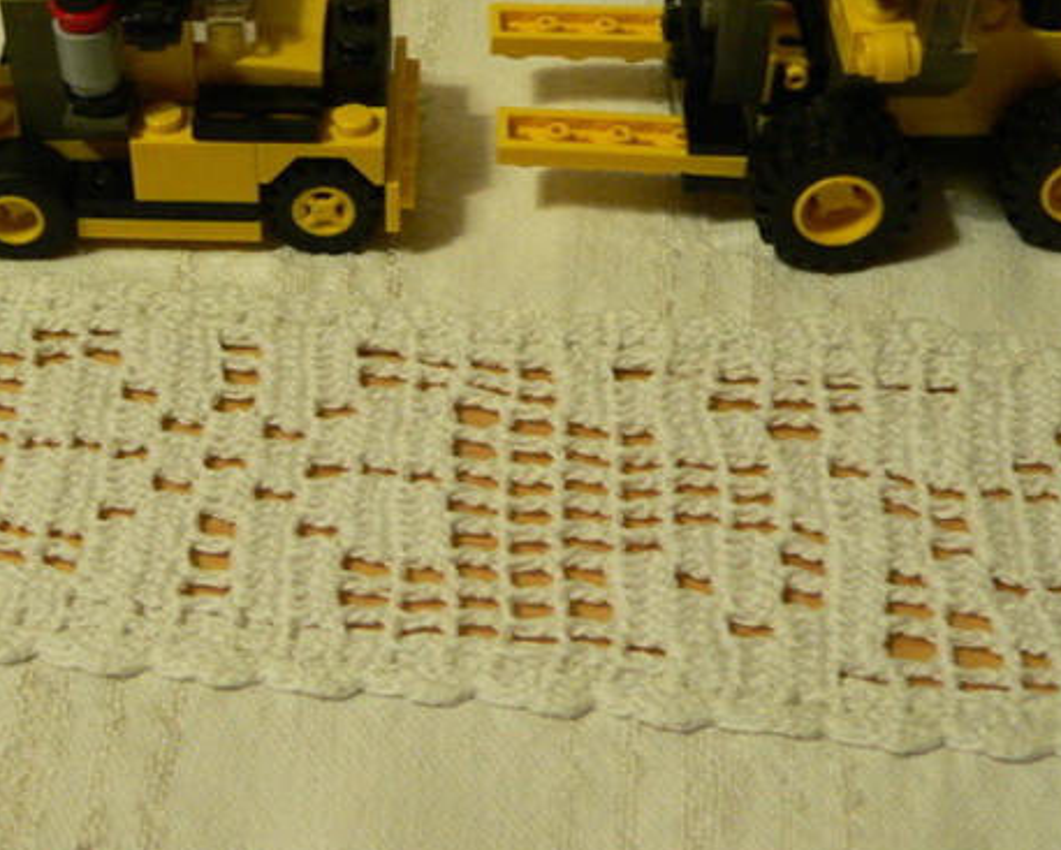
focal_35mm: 69
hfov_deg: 26.9
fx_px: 2168
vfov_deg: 22.0
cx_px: 204
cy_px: 240
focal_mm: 6
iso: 200
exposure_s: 1/10
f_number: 2.8
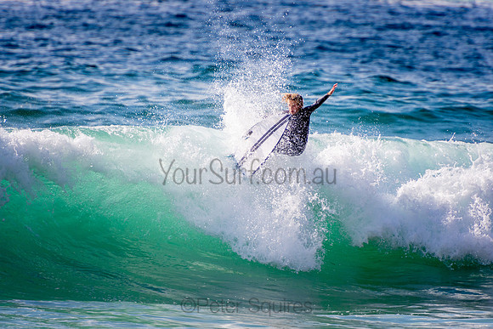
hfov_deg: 3.4
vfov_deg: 2.3
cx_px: 246
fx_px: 8218
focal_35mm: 600
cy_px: 164
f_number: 5.6
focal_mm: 400
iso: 280
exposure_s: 1/2000
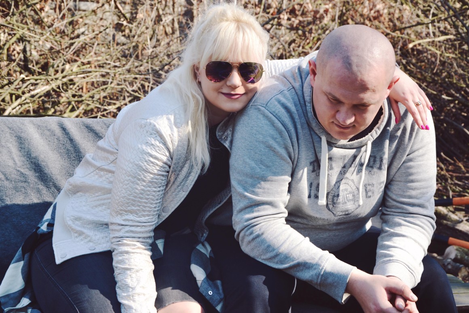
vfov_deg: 20.2
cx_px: 234
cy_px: 156
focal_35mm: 68
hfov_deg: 29.9
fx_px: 879
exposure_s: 1/125
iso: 110
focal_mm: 45
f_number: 5.6
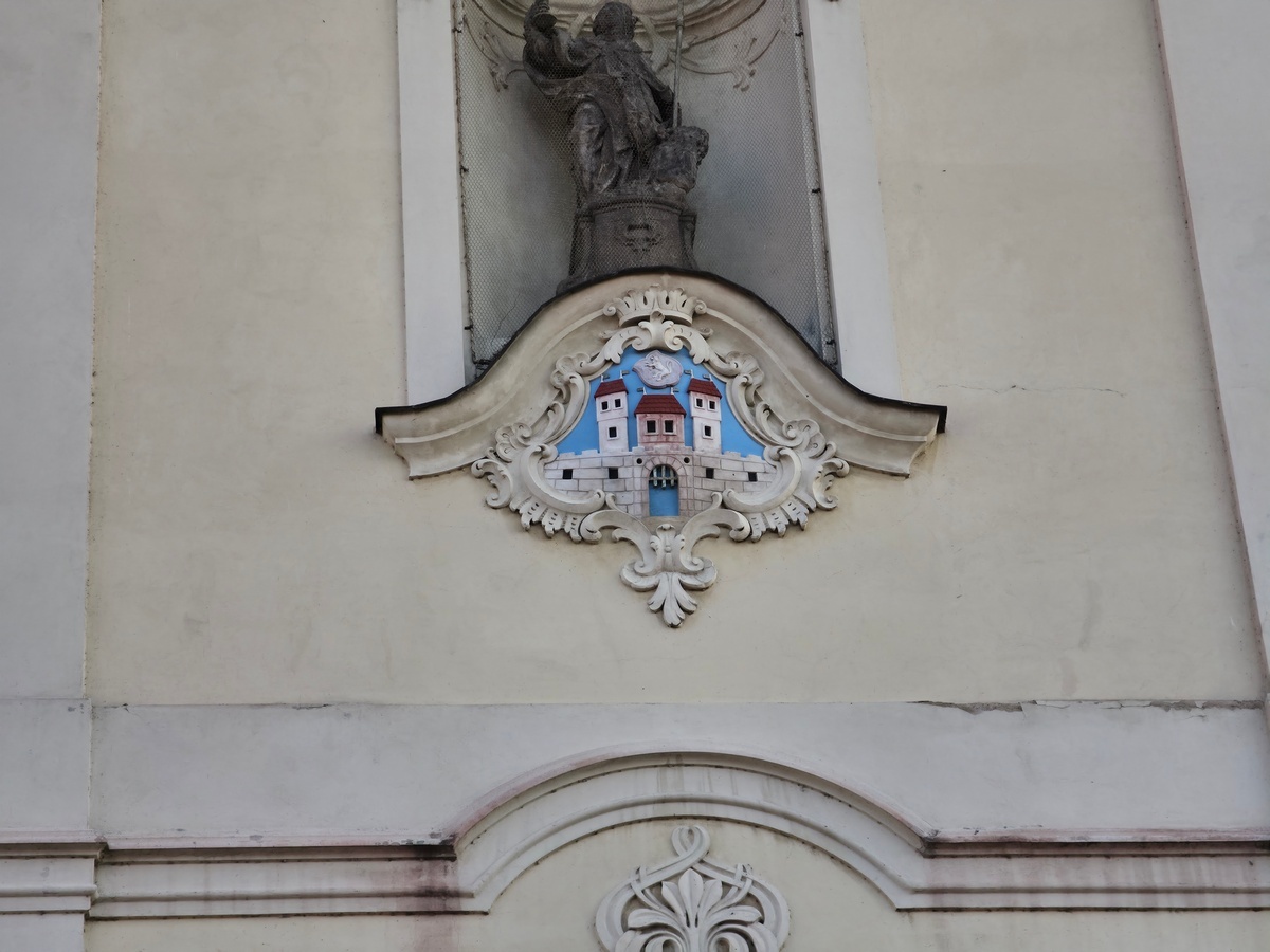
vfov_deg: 12.9
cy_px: 476
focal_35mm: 115
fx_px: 4219
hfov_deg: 17.1
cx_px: 635
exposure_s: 1/174
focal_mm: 18.6
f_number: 2.9
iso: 25
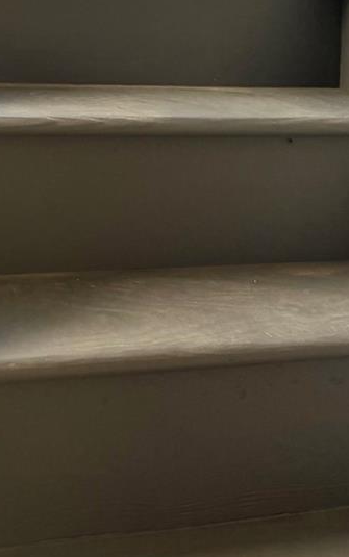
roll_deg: -5.2
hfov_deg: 17.0
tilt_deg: +6.1
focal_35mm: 73
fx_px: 1109
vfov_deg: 24.5
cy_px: -170
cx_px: -78
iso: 160
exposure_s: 1/60
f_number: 1.78
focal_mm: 6.76
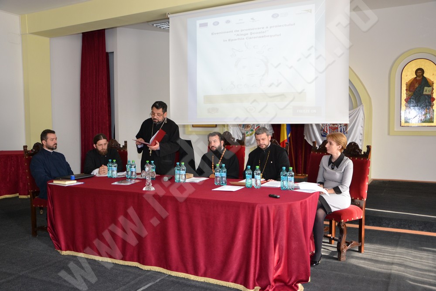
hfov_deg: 57.2
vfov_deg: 40.0
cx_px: 218
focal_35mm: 33
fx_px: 400
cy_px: 146
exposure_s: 1/60
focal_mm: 22
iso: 640
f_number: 3.8
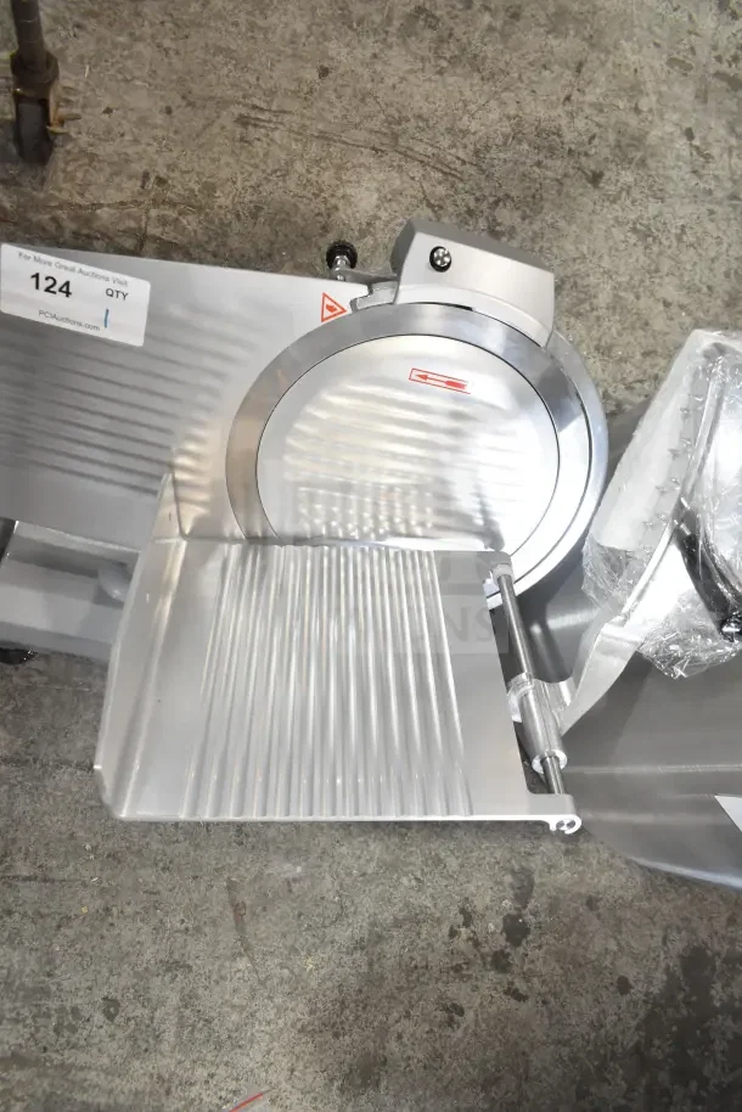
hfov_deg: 48.0
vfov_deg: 67.4
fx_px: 834
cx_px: 371
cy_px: 556
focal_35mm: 27
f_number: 5.6
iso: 1600
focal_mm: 18
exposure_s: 1/125
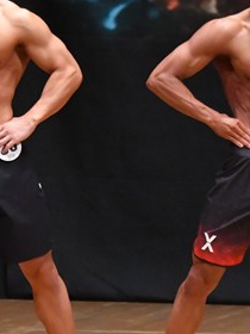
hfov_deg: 2.1
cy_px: 174
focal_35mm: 718
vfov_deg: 2.8
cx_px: 84
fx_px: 6914
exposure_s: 1/400
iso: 8000
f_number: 5.6
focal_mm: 180
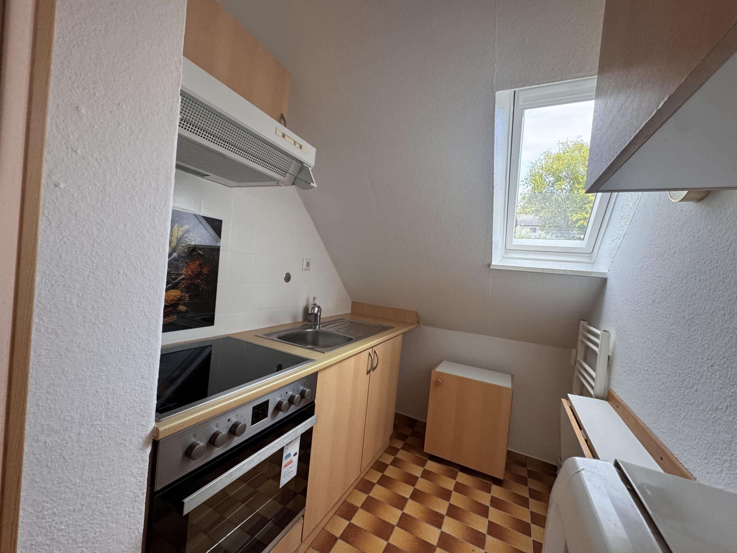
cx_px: 368
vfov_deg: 85.7
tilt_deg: -1.1
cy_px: 276
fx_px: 298
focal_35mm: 14
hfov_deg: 102.1
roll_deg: -5.6
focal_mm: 2.22
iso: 200
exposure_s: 1/99
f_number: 2.2
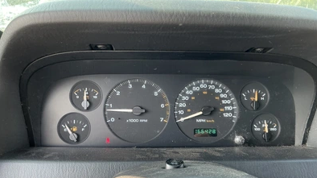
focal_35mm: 31
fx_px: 260
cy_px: 110
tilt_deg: -19.4
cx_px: 159
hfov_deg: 62.7
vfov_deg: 37.5
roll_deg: +0.6
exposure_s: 1/122
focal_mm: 3
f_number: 1.8
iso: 50
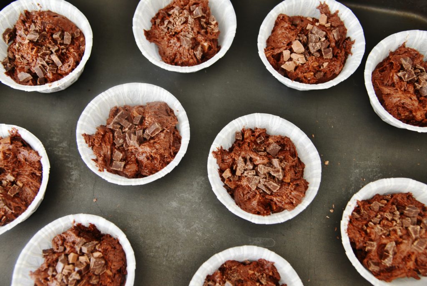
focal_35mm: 40
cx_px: 214
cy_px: 143
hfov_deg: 48.4
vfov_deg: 33.4
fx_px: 475
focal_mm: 40
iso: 320
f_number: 4
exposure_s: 1/20
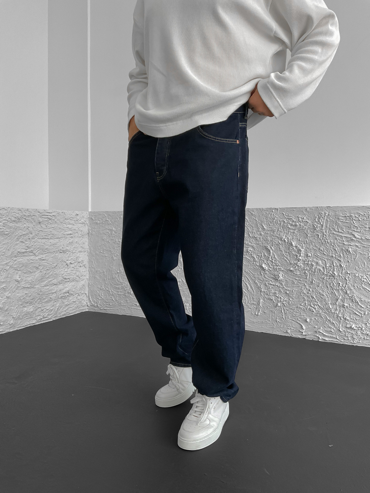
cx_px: 185
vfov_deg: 61.7
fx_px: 413
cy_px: 246
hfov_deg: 48.2
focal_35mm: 29
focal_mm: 3
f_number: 1.8
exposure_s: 1/100
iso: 64
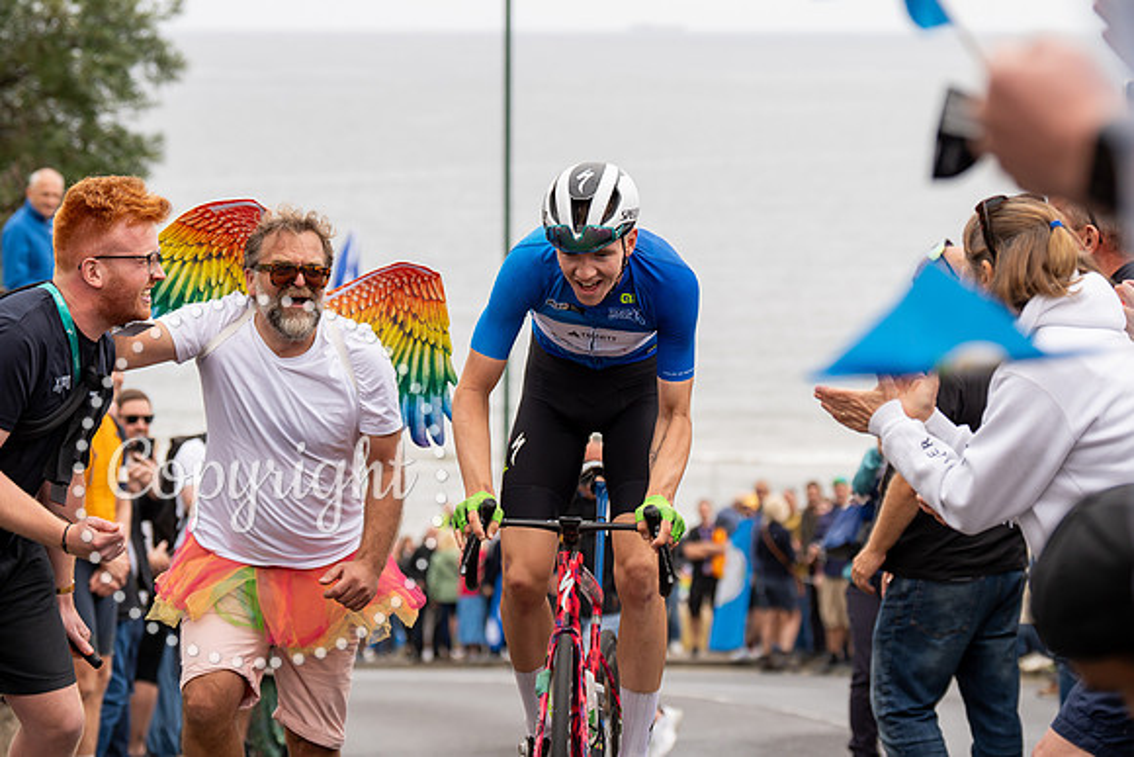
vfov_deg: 11.5
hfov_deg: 17.2
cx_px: 642
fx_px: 3745
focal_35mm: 119
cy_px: 273
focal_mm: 89
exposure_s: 1/1000
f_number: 3.5
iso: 320
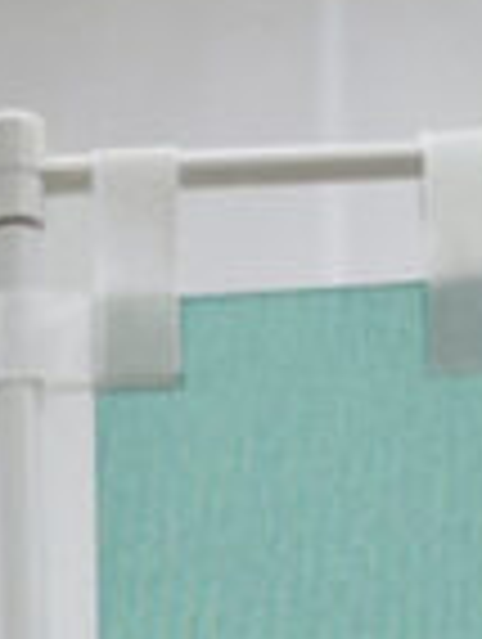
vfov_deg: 8.8
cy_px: 1984
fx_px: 3332
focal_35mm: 180
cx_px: -99
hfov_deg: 8.2
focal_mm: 5.1
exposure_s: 1/121
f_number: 1.6
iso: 50
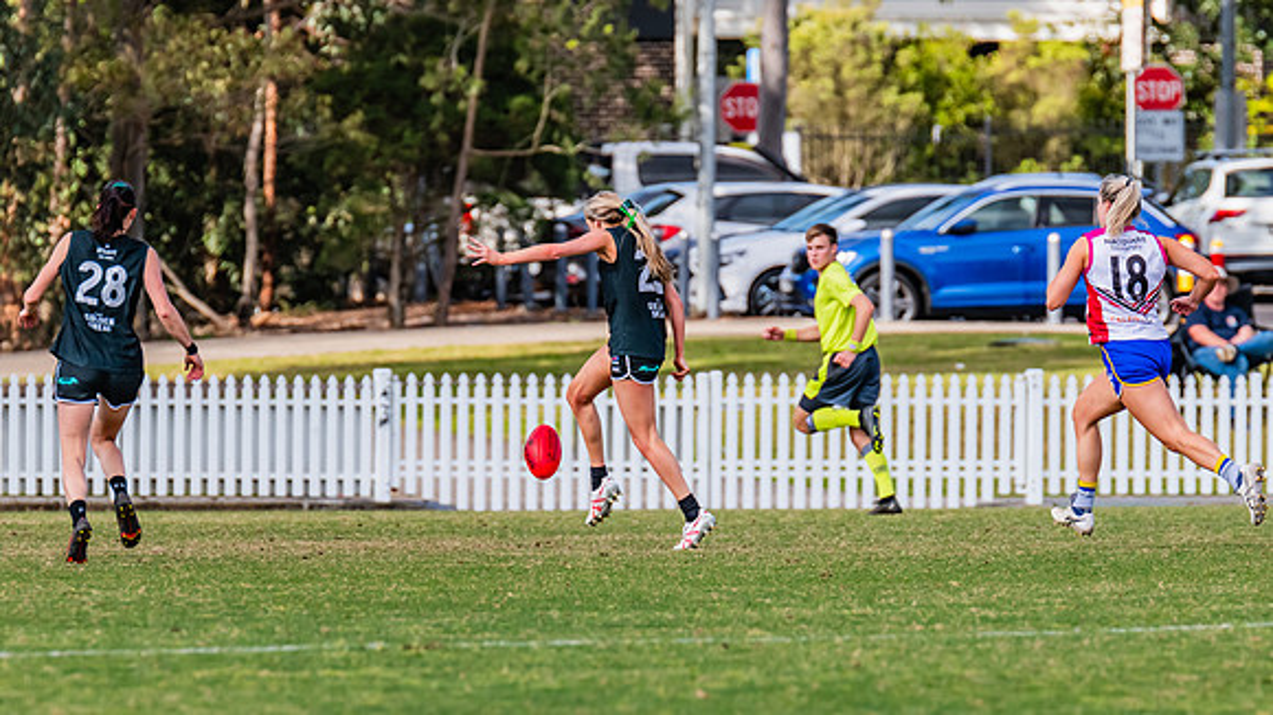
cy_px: 382
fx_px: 16856
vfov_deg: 2.4
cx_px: 584
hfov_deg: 4.3
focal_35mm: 499
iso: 800
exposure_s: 1/1600
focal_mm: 380
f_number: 7.1
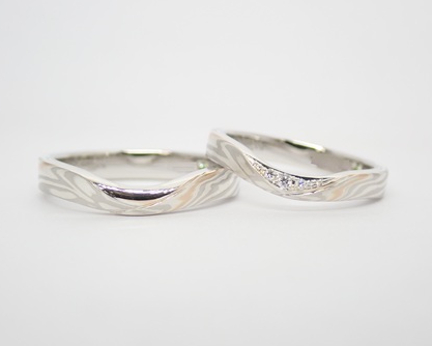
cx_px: 209
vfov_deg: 19.0
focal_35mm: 81
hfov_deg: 23.6
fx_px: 1036
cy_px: 172
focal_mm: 13.65
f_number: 4.1
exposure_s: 1/100
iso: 200
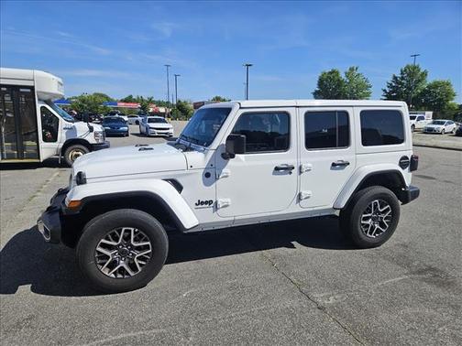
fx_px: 307
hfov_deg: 73.9
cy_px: 173
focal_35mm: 23
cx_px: 231
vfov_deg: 58.9
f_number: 1.8
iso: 25
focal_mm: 5.4
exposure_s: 1/3333
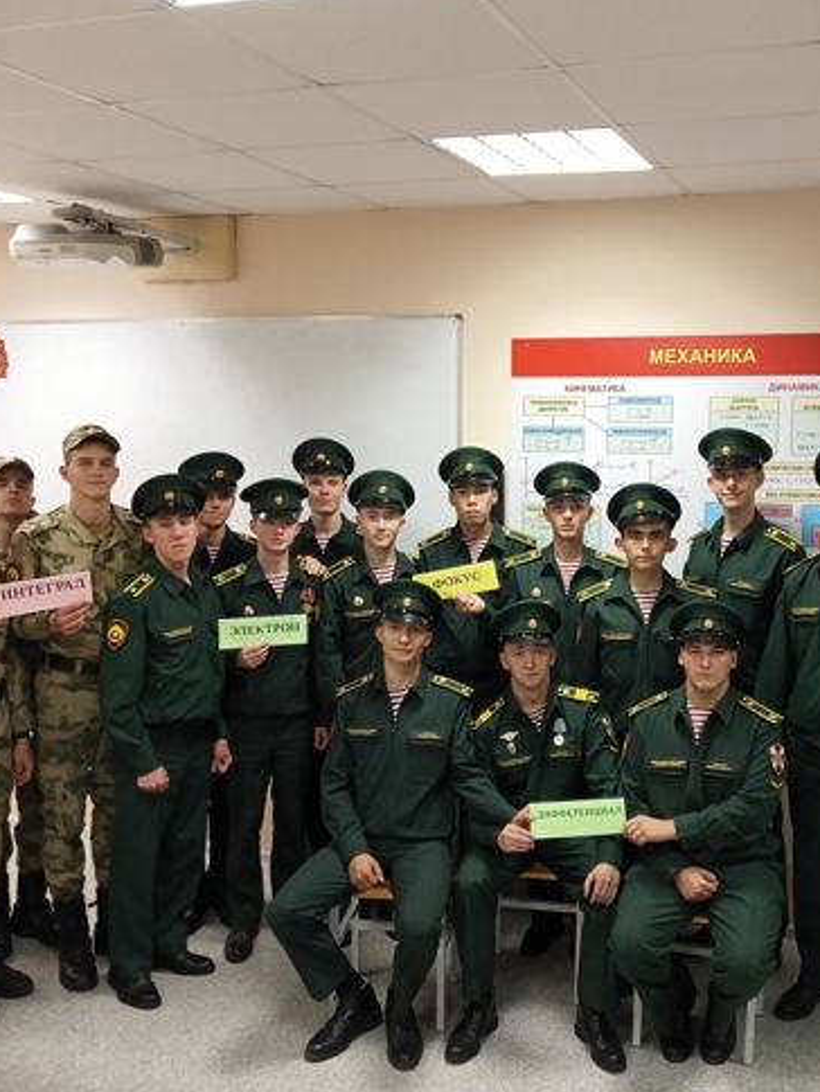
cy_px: 540
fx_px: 1168
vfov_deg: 50.1
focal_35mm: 37
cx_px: 520
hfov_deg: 38.4
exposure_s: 1/100
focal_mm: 4.05
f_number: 1.8
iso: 1250
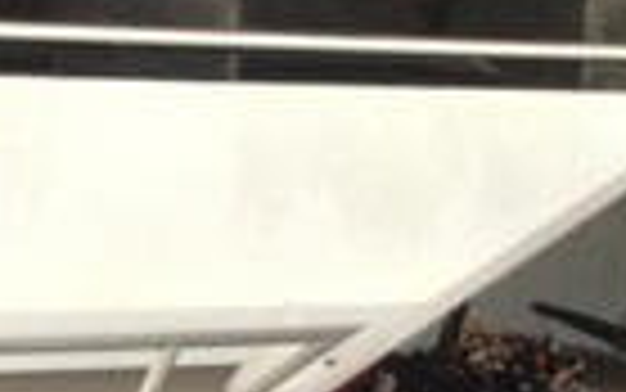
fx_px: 3431
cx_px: -257
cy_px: 964
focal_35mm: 201
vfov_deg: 6.2
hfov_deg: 10.2
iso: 160
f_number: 2.4
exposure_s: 1/20
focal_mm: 4.13
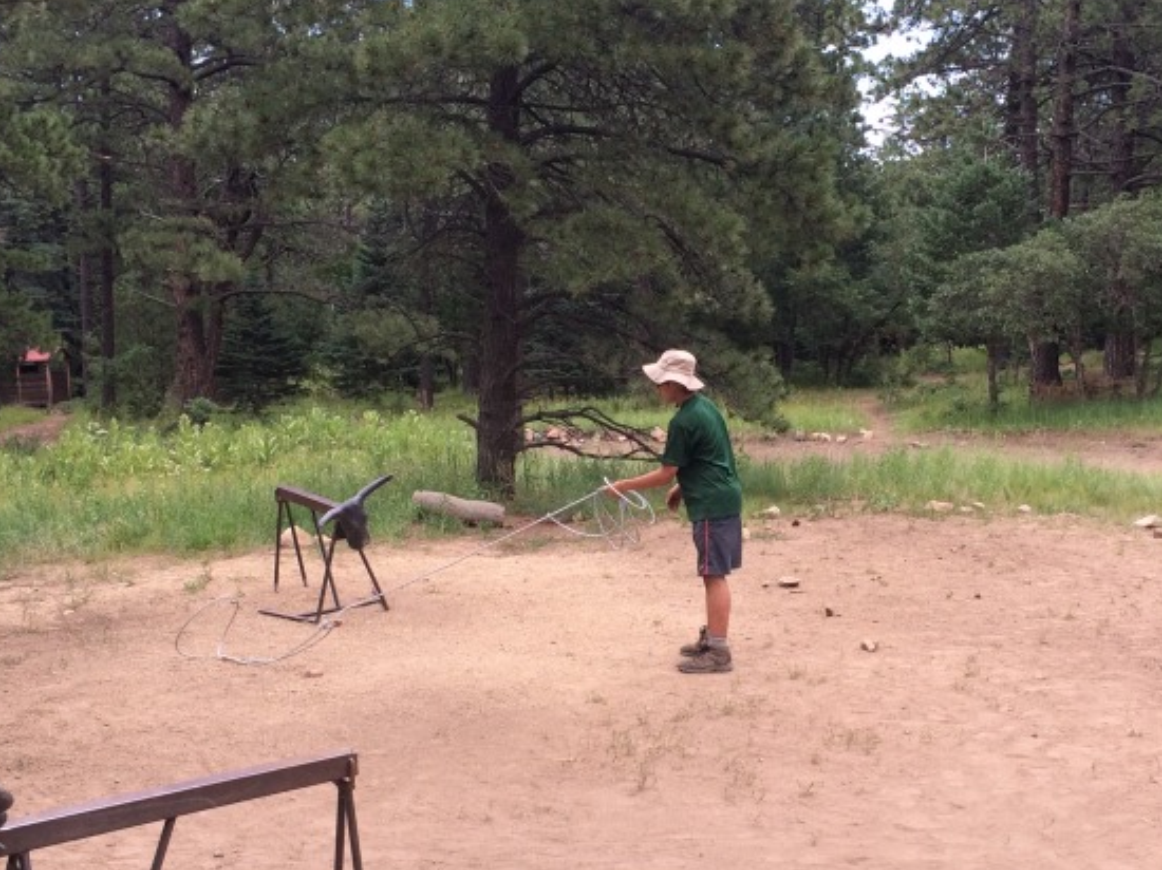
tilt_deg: -8.4
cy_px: 488
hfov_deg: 35.4
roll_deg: +0.6
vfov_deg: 27.0
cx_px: 716
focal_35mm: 54
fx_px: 1812
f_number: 2.2
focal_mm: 4.15
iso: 32
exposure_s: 1/252
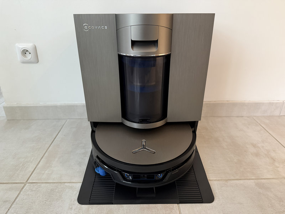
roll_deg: +0.5
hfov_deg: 71.6
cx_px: 142
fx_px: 198
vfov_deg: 56.8
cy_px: 107
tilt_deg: -24.8
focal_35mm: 24
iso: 640
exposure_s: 1/50
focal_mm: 6.76
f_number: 1.78
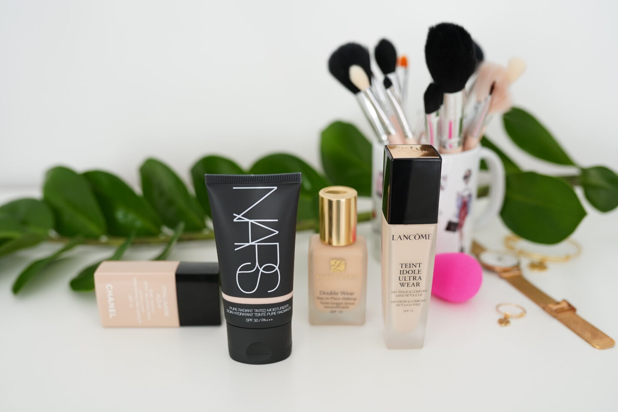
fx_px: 601
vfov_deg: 37.9
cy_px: 206
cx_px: 309
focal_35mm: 35
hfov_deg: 54.4
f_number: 2.8
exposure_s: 1/100
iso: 500
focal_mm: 35
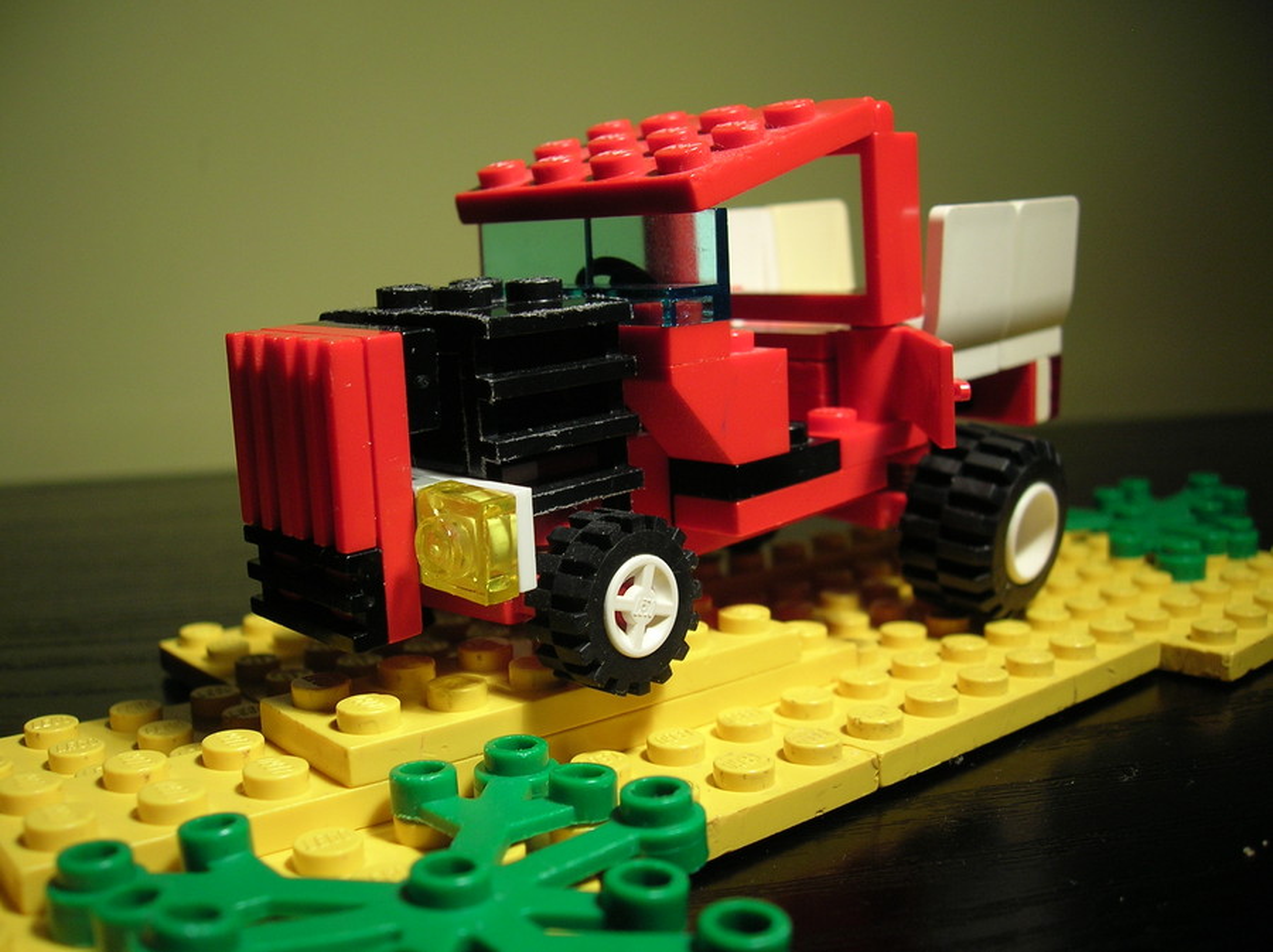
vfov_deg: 41.7
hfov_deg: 54.0
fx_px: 1249
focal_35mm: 34
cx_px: 636
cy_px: 476
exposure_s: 1/42
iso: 50
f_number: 2.9
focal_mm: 5.7
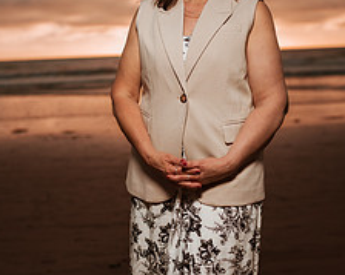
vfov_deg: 23.1
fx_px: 674
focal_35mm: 66
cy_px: 143
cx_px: 211
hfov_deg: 28.6
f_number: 1.8
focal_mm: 35
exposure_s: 1/4000
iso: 50
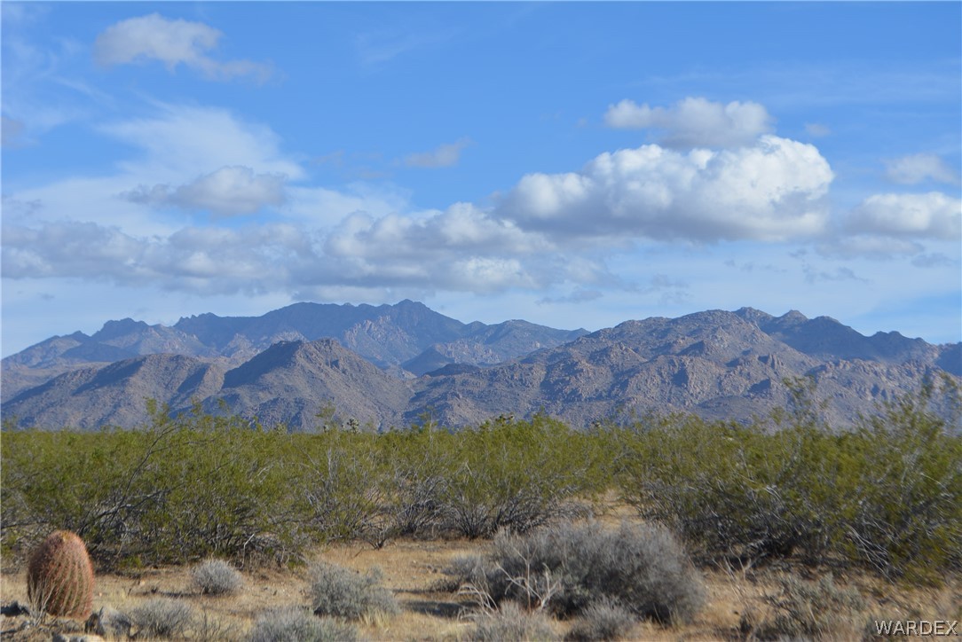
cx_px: 481
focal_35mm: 82
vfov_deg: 16.6
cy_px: 321
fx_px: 2206
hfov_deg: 24.6
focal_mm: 55
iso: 100
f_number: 8
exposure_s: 1/320
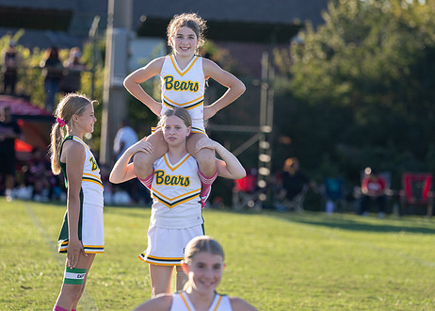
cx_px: 194
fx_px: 2607
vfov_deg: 6.8
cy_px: 160
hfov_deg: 9.5
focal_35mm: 211
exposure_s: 1/2500
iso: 500
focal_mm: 141
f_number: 2.8
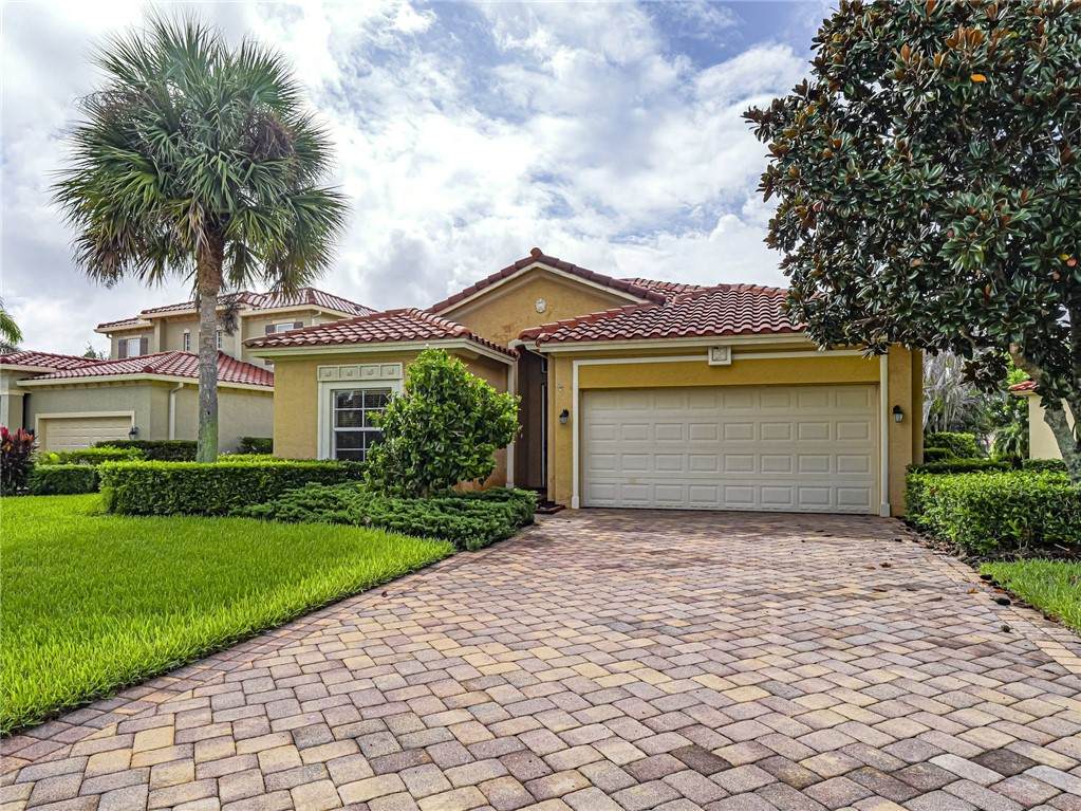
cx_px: 540
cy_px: 406
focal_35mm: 22
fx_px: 687
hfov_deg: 76.4
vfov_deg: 61.1
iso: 100
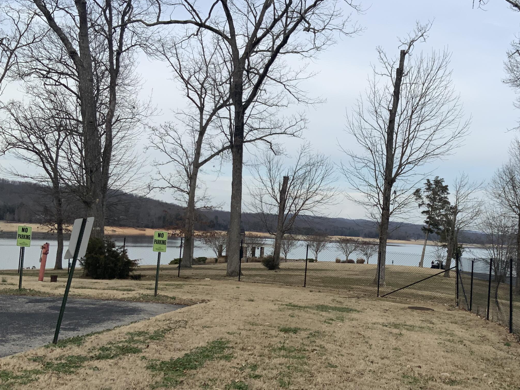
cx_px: 317
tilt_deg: +3.7
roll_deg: -3.5
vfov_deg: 33.6
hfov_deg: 43.6
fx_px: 646
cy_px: 206
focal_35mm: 43
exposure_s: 1/1195
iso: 16
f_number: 1.8
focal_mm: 3
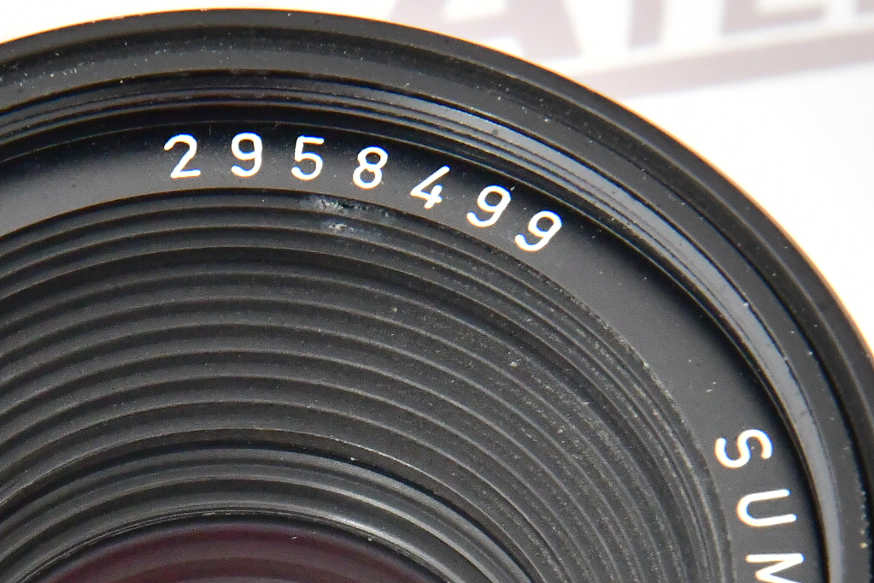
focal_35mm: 484
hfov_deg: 4.3
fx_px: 11750
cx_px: 208
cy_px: 672
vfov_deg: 2.8
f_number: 14
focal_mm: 120
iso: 2500
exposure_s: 1/80
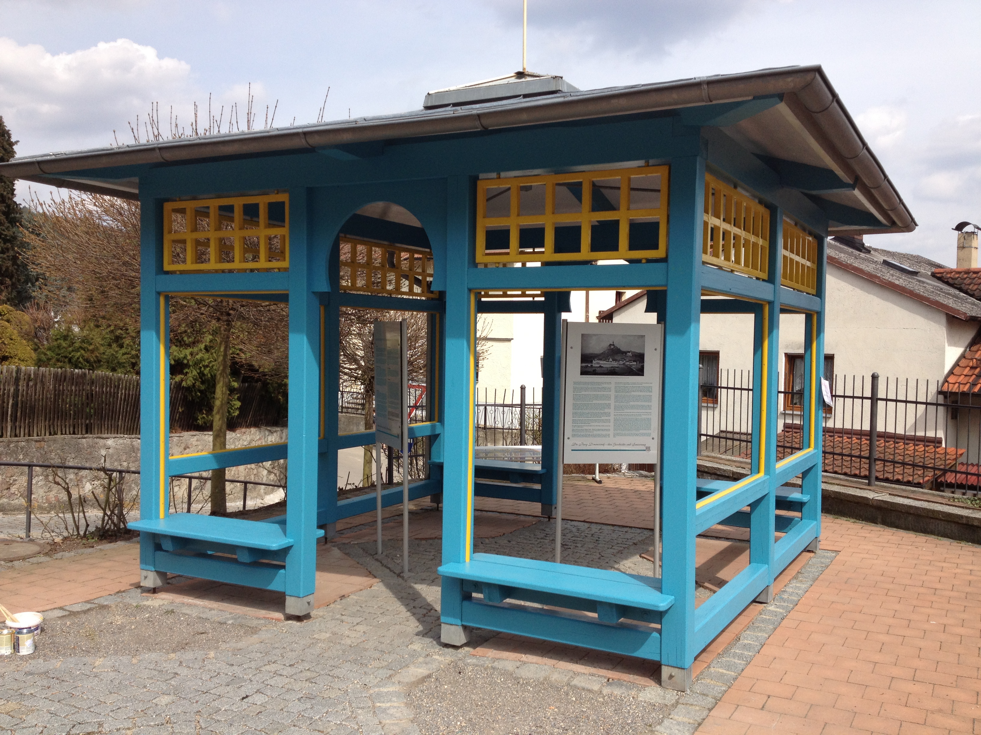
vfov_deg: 40.7
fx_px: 992
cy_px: 368
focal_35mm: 35
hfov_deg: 52.6
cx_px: 490
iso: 50
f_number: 2.4
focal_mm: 4.28
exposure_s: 1/1453
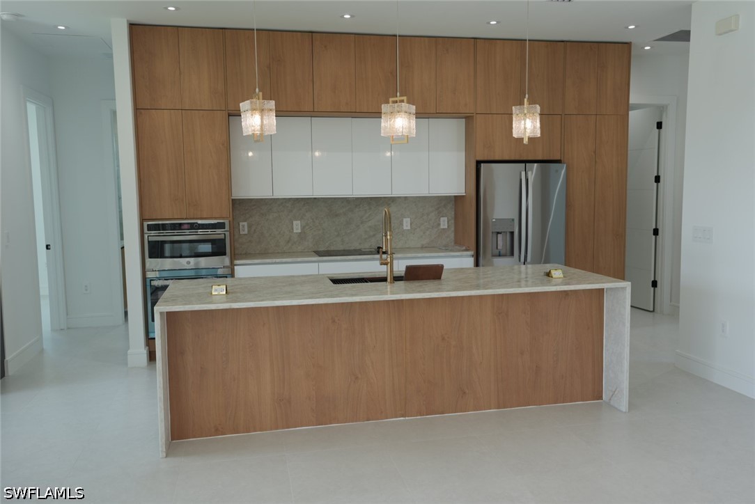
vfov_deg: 42.4
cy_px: 252
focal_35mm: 31
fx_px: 650
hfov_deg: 60.3
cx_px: 378
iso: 100
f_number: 3.5
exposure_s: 1/60
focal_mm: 31
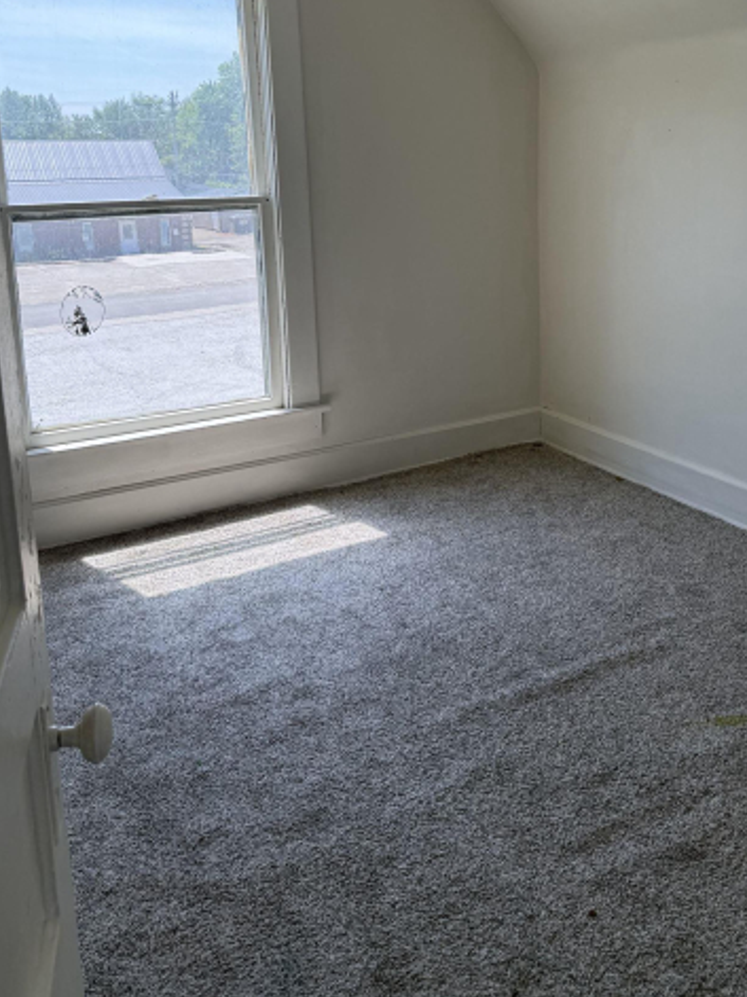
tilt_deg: -10.4
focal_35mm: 34
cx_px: 489
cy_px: 316
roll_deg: +0.3
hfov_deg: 41.3
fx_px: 979
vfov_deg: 52.7
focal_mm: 6.76
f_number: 1.78
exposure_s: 1/528
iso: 80
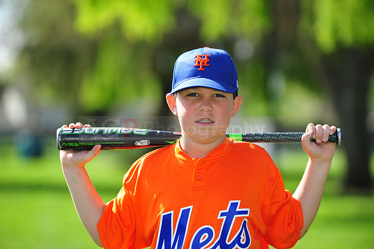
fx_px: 2077
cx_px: 187
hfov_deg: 10.3
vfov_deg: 6.9
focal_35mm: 200
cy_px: 124
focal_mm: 200
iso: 200
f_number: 4.5
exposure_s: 1/640
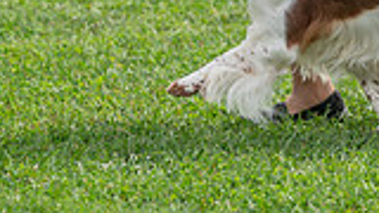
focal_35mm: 369
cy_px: -142
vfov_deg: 3.3
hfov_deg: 5.8
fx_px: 3708
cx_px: 277
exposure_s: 1/1000
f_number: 2.8
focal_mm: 97
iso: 100
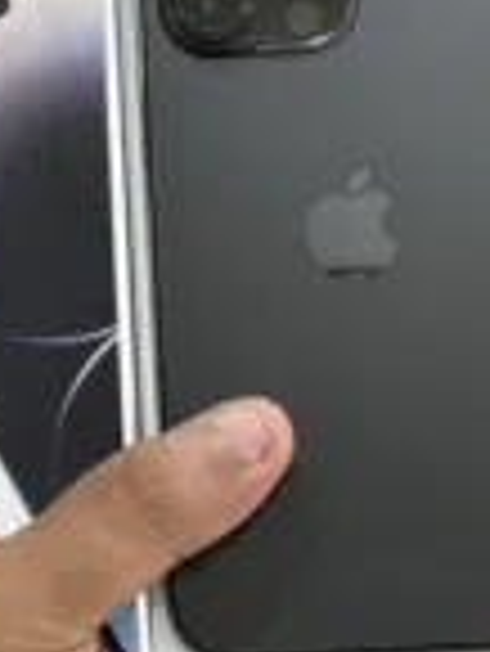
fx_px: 2488
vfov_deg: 14.9
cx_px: 247
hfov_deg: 11.2
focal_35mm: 132
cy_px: 211
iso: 125
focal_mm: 6.86
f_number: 1.78
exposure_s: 1/100
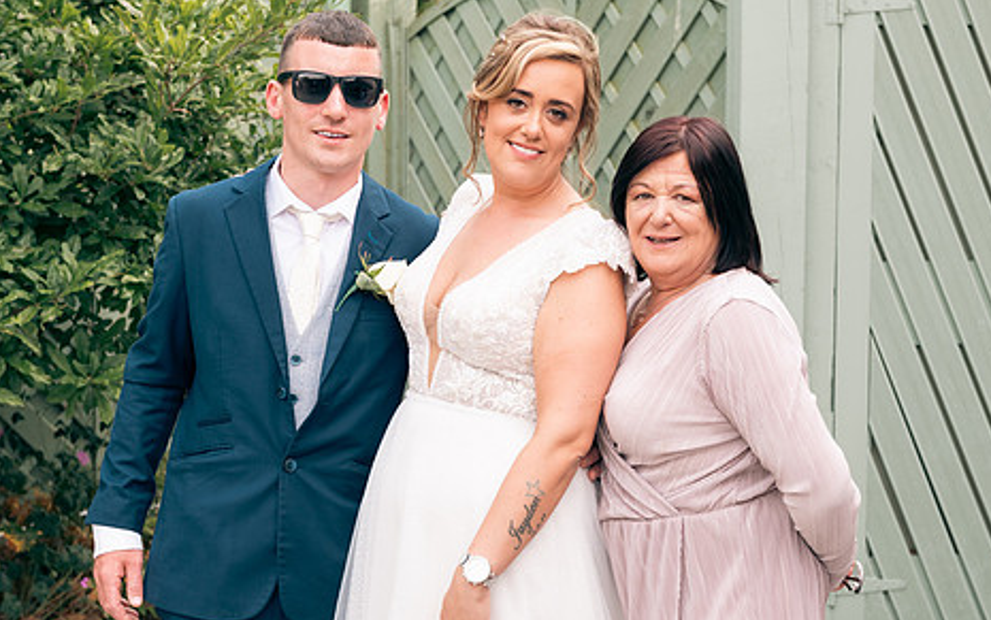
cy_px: 391
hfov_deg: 23.3
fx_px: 2405
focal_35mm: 89
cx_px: 494
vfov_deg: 14.7
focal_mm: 70
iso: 160
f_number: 6.3
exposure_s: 1/160
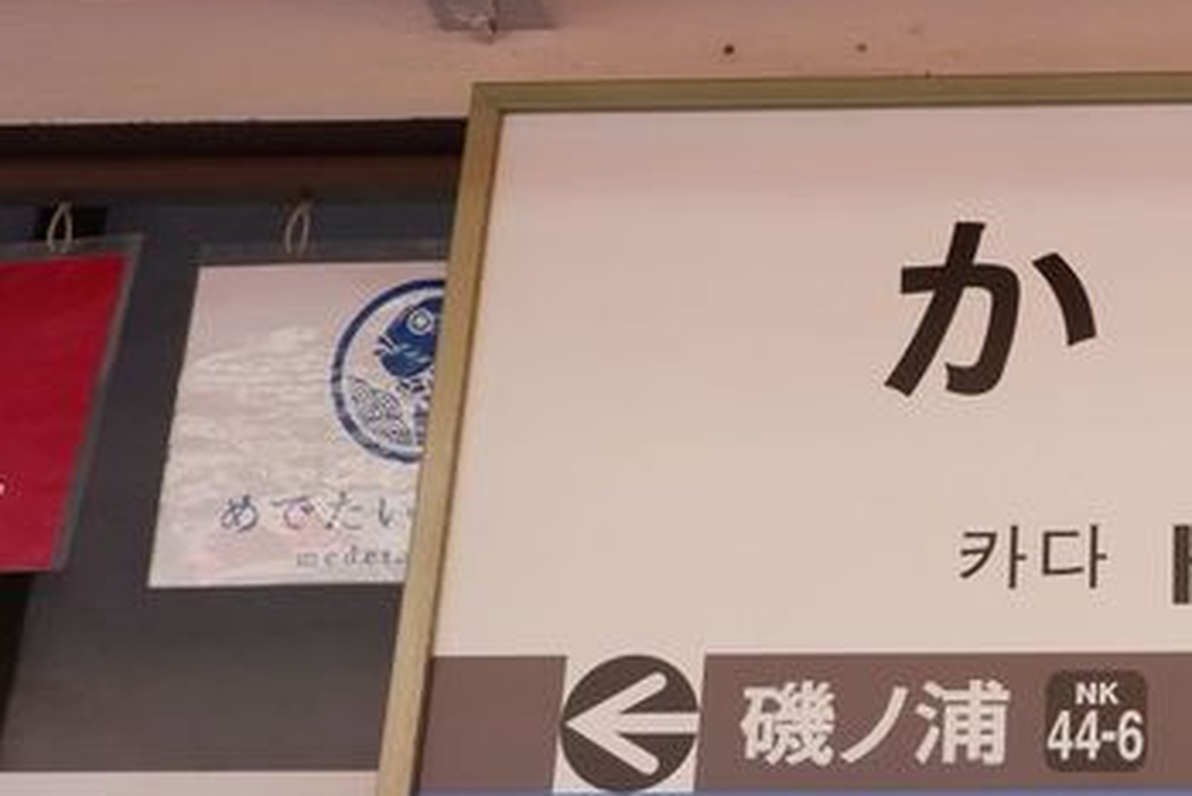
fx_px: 1855
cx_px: 1279
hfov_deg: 31.9
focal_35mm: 56
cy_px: 388
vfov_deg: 24.2
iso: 200
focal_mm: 16
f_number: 3.5
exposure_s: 1/38
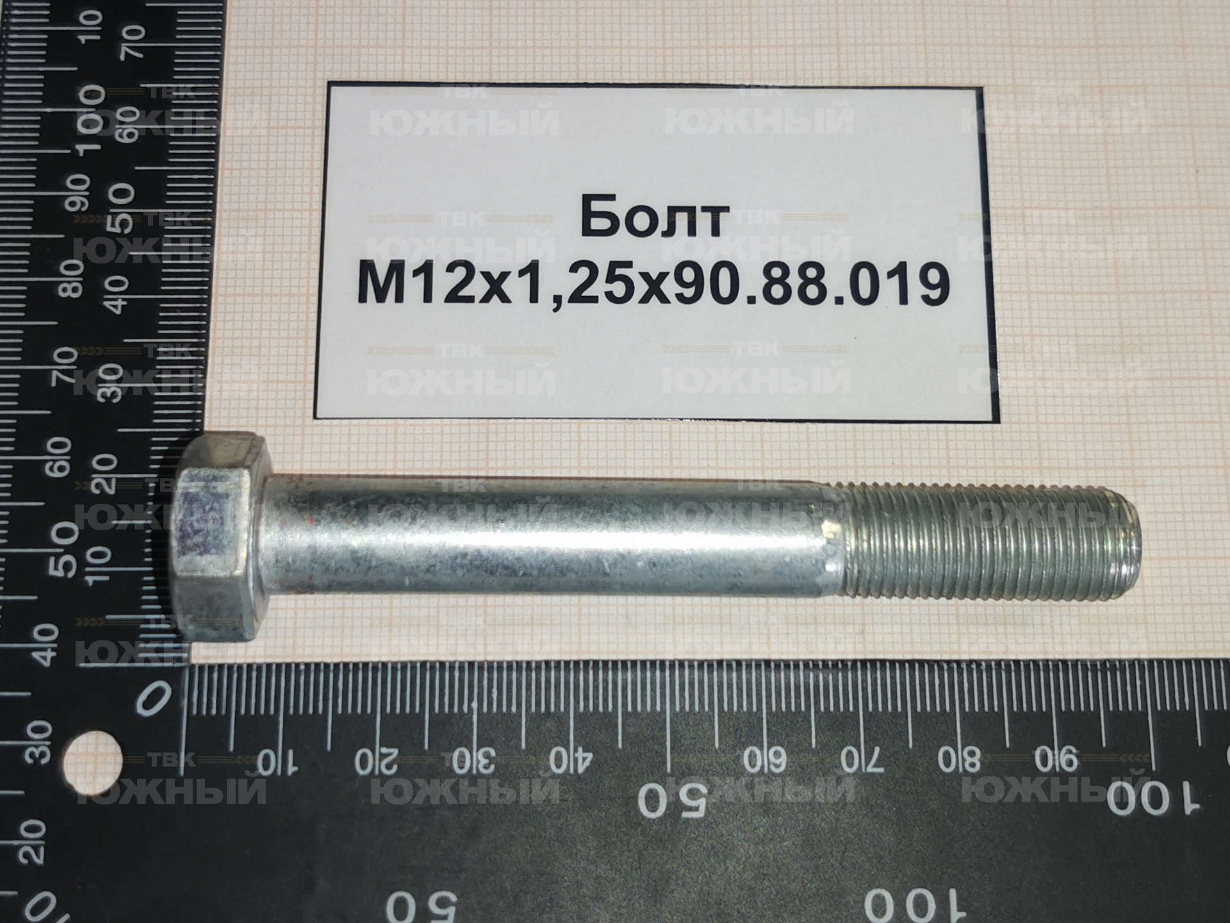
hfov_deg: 67.3
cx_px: 615
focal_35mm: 26
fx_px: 924
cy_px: 462
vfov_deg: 53.1
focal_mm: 4.66
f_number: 1.4
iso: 50
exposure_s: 1/136
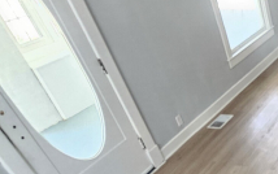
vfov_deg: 28.6
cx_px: 377
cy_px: 160
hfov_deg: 32.2
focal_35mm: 43
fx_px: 326
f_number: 2.2
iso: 320
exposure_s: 1/30
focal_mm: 2.2
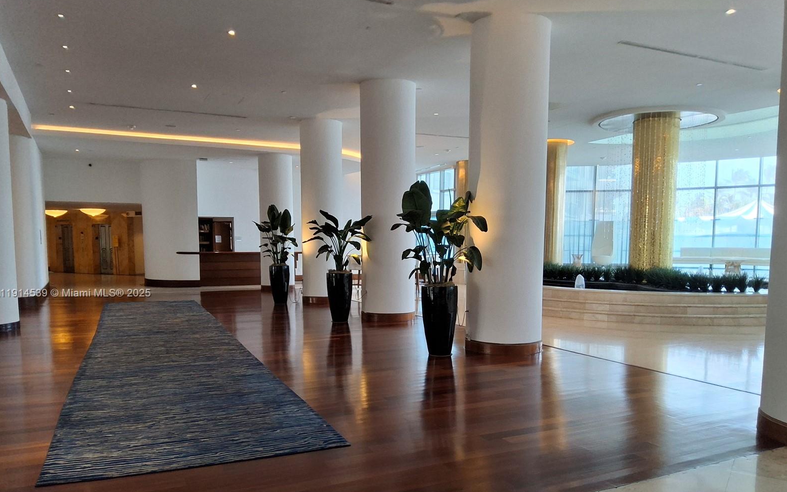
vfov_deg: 45.8
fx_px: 579
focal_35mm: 27
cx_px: 391
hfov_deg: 68.4
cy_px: 294
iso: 200
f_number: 2
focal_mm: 3.08
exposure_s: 1/120
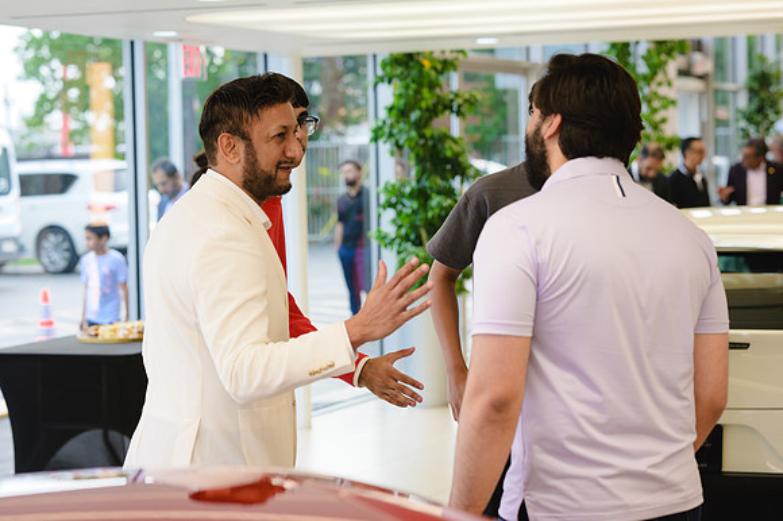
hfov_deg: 21.5
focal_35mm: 95
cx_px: 346
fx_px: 2063
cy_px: 230
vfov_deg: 14.4
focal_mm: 85
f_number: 4
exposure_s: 1/200
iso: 250
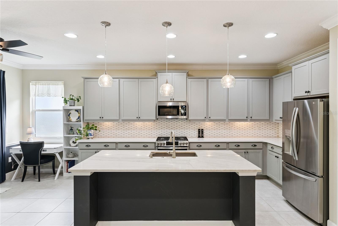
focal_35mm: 21
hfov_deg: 81.2
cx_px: 169
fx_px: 197
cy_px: 113
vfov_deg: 59.5
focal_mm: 21
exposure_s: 1/50
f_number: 9
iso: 1600
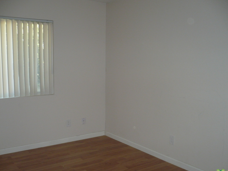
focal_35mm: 38
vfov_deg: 37.7
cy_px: 92
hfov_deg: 49.0
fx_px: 250
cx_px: 115
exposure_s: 1/30
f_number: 2.8
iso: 125
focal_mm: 5.8
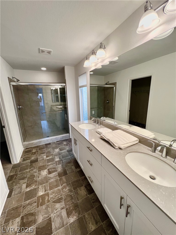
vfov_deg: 106.2
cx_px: 88
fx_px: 88
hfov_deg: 89.9
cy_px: 118
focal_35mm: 13
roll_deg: +3.6
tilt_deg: -12.2
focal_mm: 1.57
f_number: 1.8
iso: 125
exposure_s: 1/120
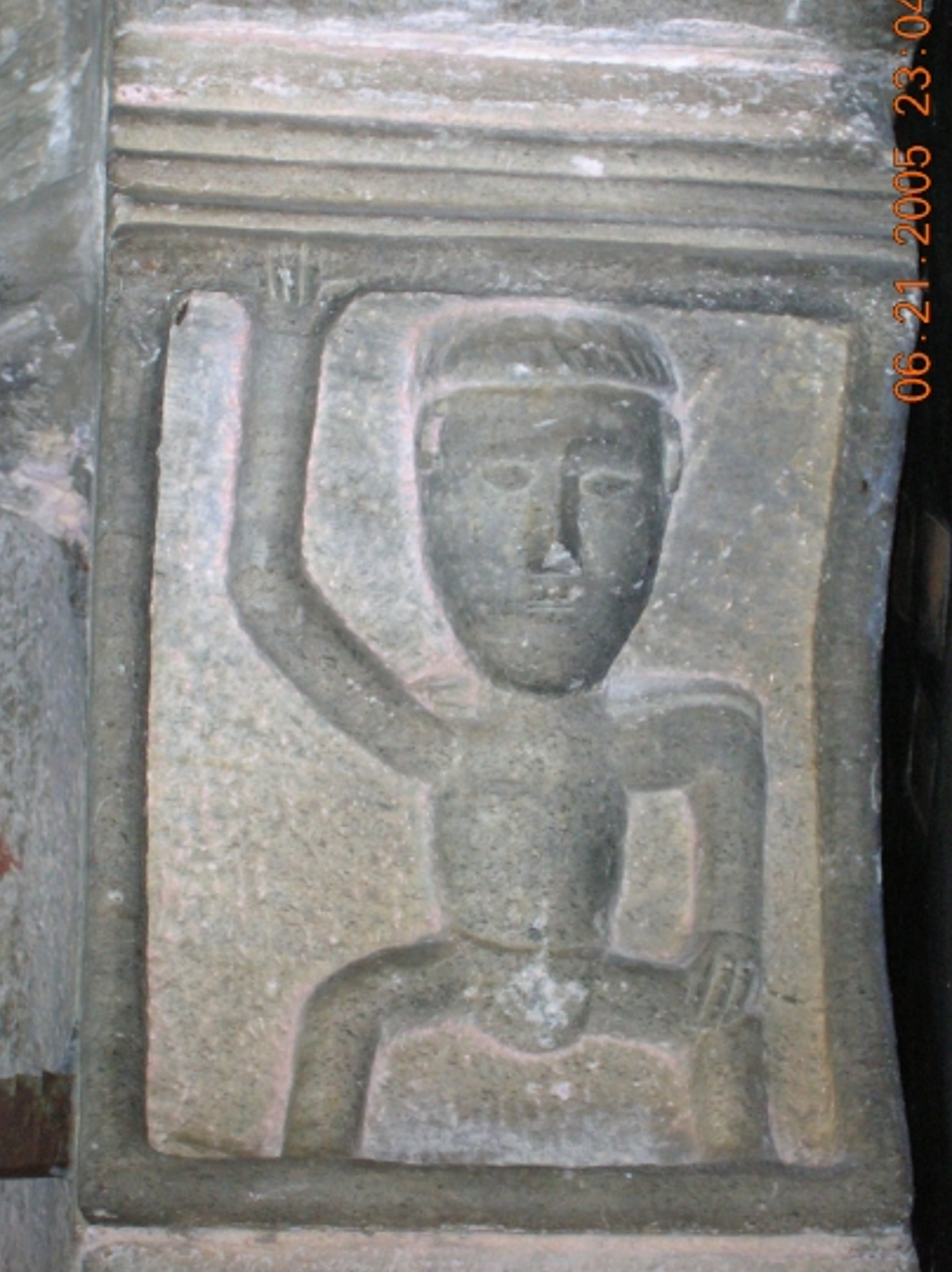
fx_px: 4040
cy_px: 605
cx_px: 494
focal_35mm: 110
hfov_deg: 13.4
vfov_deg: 17.9
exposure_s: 1/60.1
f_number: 4.8
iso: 200
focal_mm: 16.4
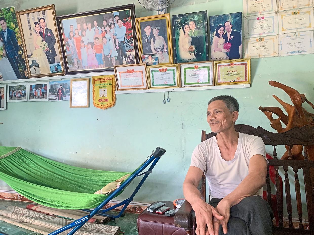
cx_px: 157
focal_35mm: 26
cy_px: 118
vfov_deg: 53.1
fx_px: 236
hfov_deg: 67.3
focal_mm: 4.25
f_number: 1.8
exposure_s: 1/60
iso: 160
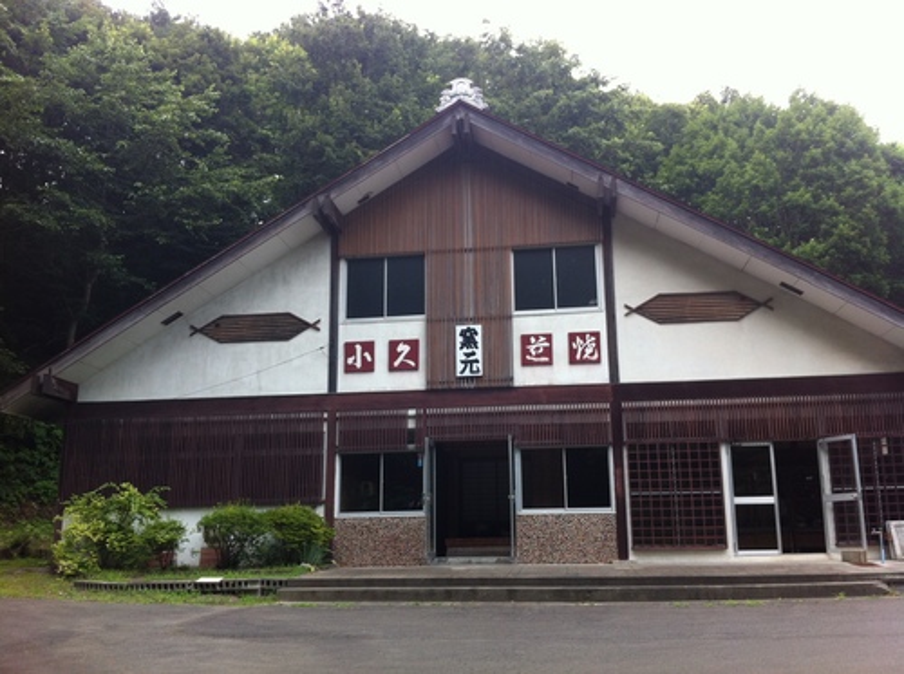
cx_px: 452
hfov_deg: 52.7
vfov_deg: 40.6
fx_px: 912
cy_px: 337
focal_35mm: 35
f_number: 2.8
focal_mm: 3.85
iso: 80
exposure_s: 1/136
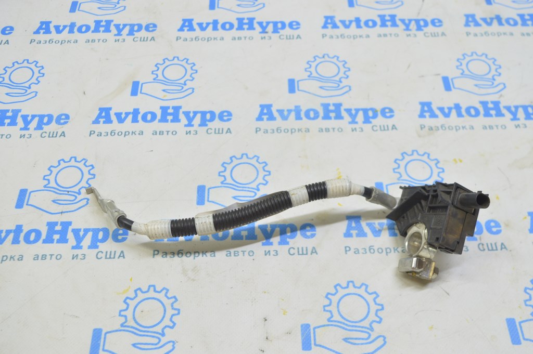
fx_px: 599
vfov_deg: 33.0
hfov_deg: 48.0
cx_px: 266
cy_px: 177
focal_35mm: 40
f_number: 5.6
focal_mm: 27
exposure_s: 1/20
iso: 400
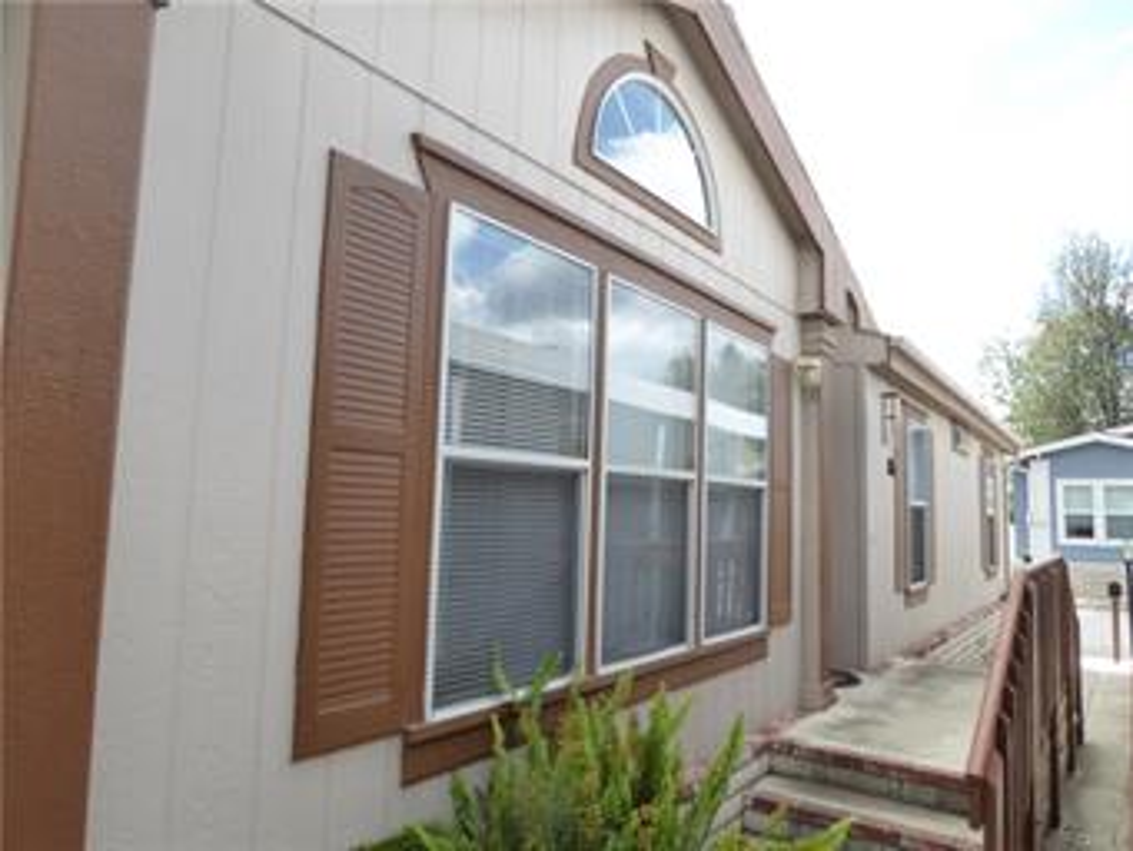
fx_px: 786
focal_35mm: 24
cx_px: 566
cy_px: 426
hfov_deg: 71.6
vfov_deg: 56.8
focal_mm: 4.3
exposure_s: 1/200
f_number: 4
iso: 160
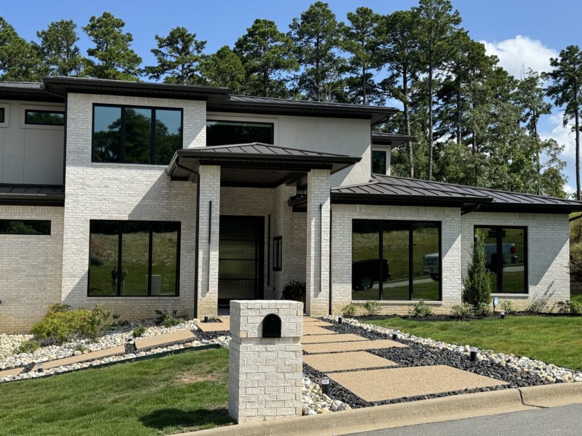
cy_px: 218
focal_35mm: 48
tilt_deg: +3.2
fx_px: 807
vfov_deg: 30.3
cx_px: 291
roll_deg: -0.5
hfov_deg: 39.7
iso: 64
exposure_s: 1/3425
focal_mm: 6.76
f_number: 1.78
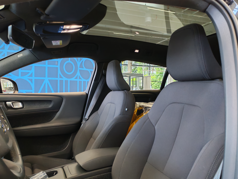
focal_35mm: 31
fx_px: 213
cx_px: 119
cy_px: 90
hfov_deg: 58.4
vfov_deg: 45.4
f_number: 1.9
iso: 1297
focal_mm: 6.12
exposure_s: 1/100
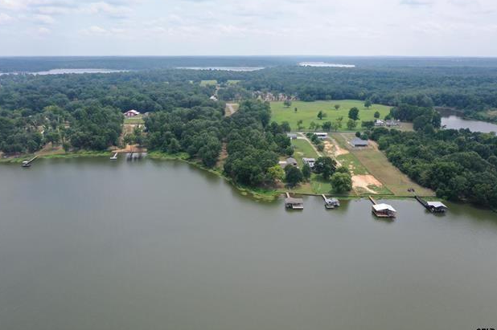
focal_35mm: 29
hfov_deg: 63.7
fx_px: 400
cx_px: 245
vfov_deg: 44.9
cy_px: 162
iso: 100
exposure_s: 1/320
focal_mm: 10.26
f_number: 6.3
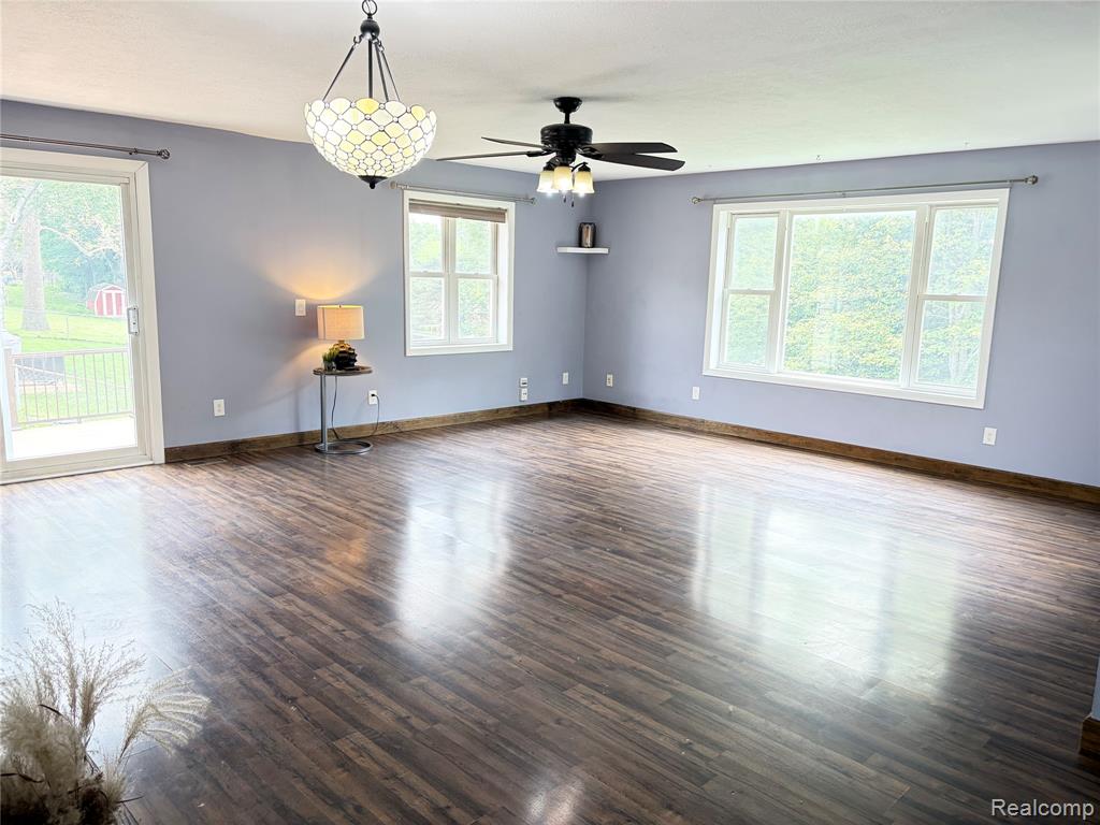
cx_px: 550
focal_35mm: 26
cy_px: 412
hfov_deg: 67.3
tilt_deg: -9.9
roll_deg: -1.5
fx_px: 826
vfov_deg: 53.1
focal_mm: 5.96
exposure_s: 1/60
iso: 125
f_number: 1.6
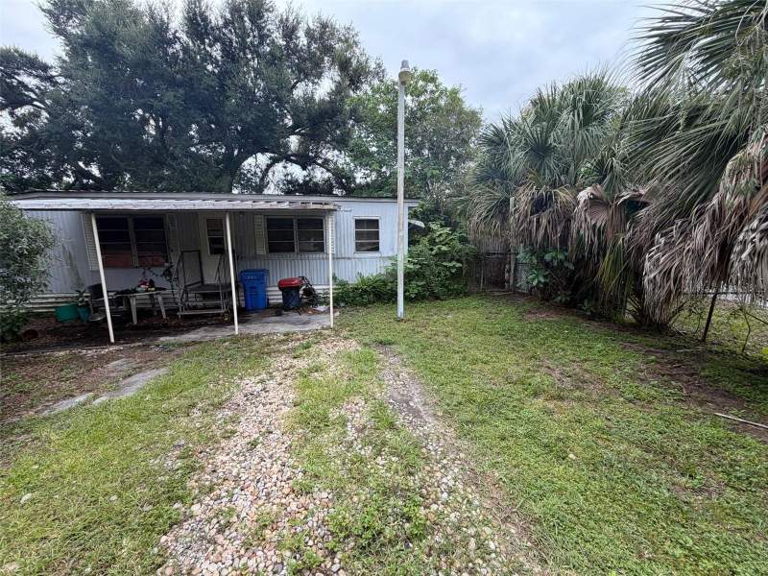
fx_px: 311
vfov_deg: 85.7
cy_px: 288
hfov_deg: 102.1
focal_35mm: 14
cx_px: 384
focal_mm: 2.22
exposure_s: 1/186
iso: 40
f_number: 2.2
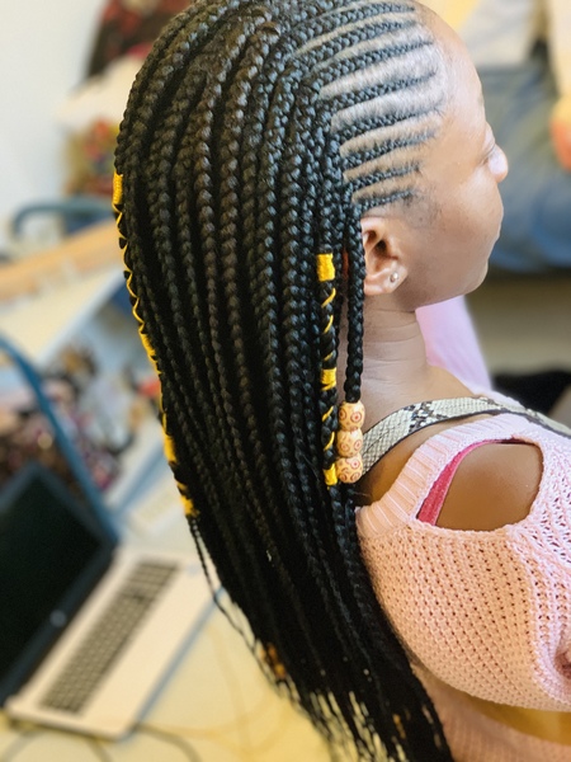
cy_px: 381
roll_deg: +19.5
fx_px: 1144
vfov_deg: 36.8
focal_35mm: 52
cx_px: 286
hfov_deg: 28.0
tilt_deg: -32.0
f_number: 2.4
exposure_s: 1/33
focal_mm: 6
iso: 400
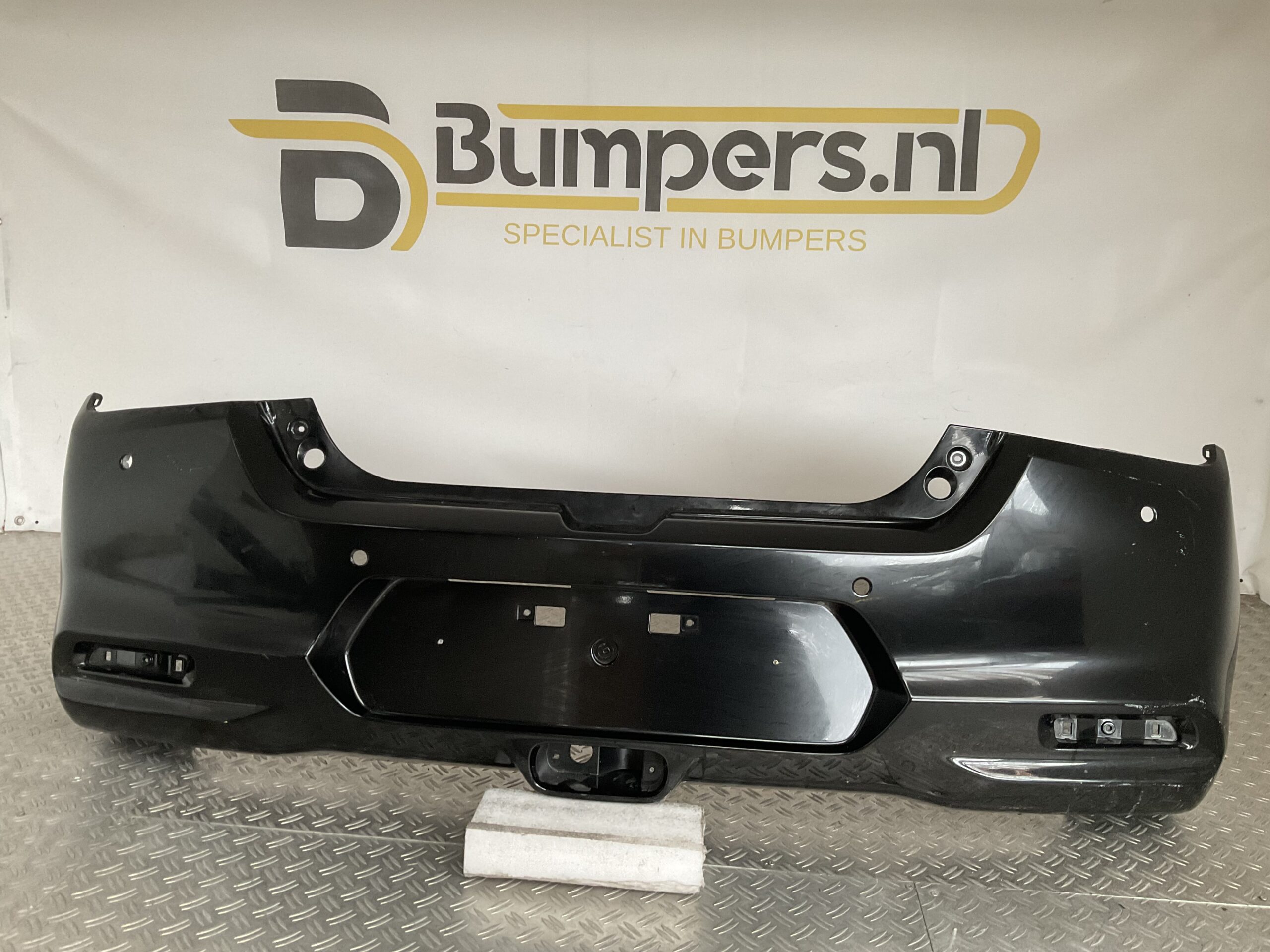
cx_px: 635
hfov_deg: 61.7
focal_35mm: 29
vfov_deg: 48.2
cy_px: 476
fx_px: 1064
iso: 100
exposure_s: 1/60
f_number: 1.8
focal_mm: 3
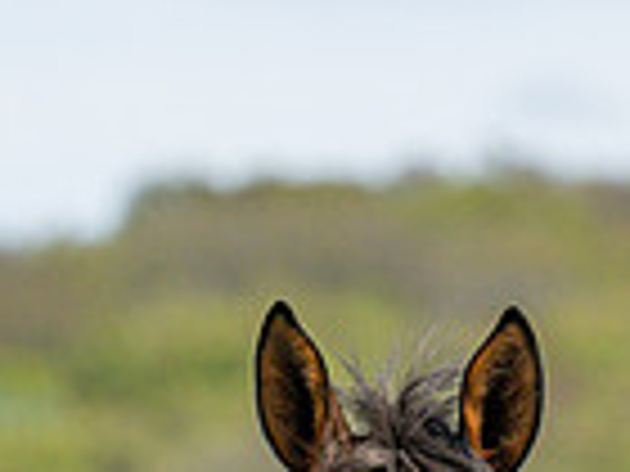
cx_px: 749
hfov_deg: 1.7
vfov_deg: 1.3
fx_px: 21548
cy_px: 1007
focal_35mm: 1184
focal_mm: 170
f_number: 4.5
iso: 400
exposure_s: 1/2500
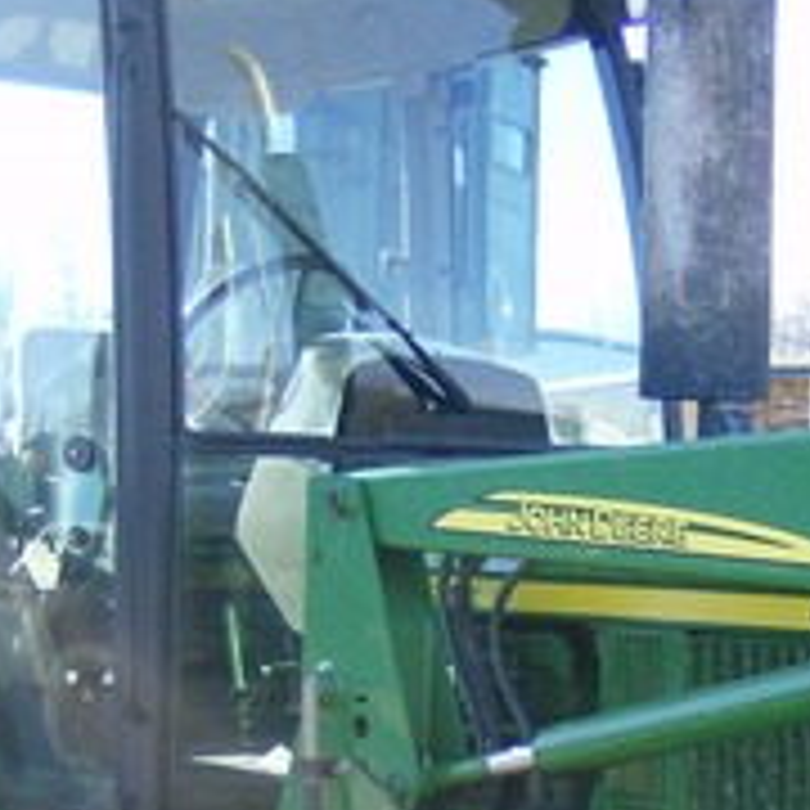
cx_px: 482
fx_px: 2541
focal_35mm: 96
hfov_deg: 18.1
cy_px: 756
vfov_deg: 17.8
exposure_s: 1/290
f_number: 2.8
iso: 100
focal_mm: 6
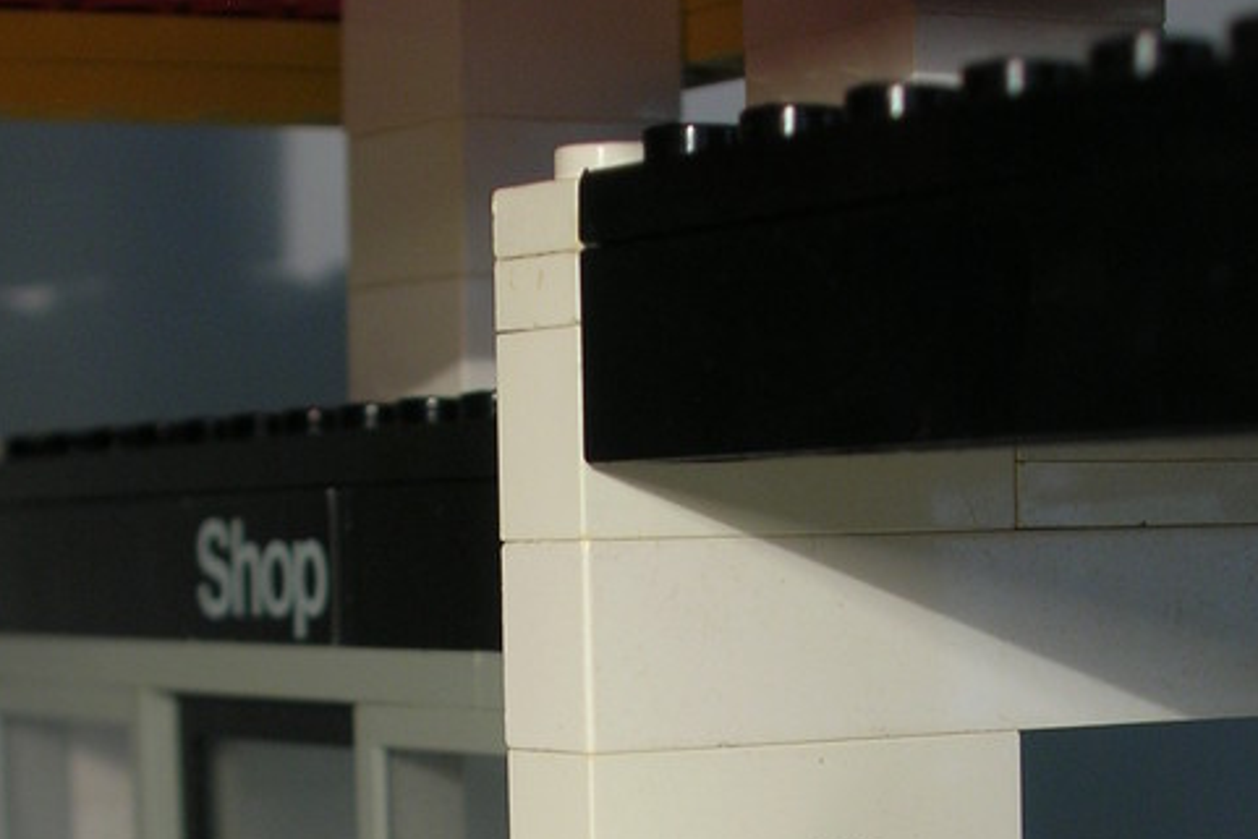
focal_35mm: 105
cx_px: 556
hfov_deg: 19.4
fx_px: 3670
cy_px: 944
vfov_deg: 12.8
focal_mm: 9
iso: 50
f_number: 3.4
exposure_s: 1/18.8
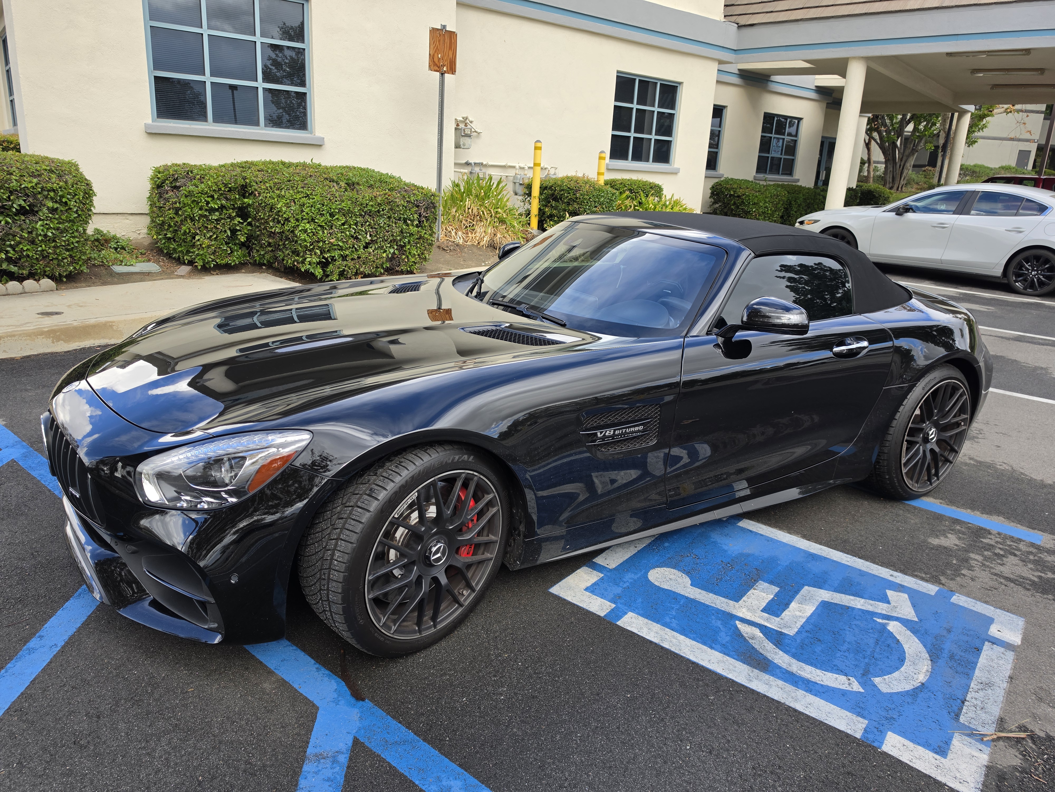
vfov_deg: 58.9
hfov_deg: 73.9
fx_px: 701
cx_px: 528
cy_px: 396
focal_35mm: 23
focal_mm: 6.5
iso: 64
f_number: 1.4
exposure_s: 1/1668
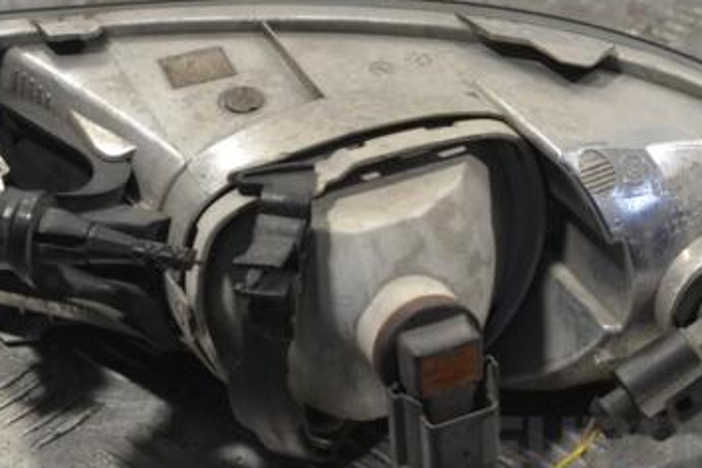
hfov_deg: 16.8
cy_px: 182
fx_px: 2379
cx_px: 446
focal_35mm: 122
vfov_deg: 11.2
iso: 3200
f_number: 9
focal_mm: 48
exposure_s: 1/320
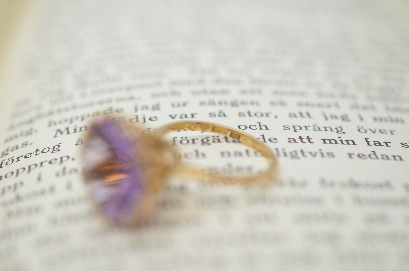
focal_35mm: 60
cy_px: 136
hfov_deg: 33.5
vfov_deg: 22.5
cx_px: 204
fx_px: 680
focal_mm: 40
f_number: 4
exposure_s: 1/2500
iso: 2500
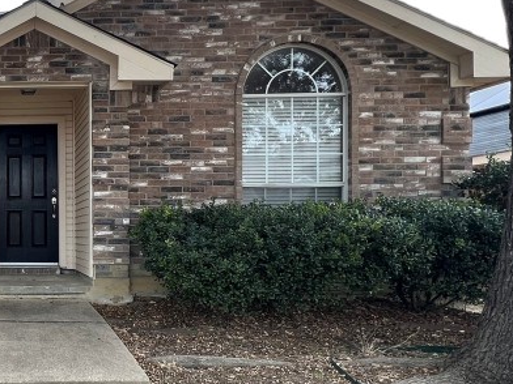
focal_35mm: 34
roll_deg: +0.1
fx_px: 504
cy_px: 238
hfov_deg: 43.6
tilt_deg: -0.9
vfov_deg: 41.5
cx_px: -33
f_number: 1.8
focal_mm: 1.57
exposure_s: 1/122
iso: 50
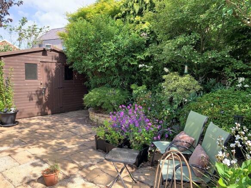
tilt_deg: -5.3
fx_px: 188
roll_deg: -2.4
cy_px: 94
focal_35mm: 26
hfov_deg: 67.3
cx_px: 126
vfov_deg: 53.0
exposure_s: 1/371
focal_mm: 4.25
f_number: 1.8
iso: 25
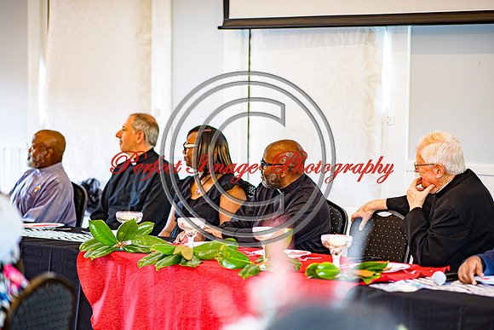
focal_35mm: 119
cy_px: 187
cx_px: 247
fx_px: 1637
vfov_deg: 11.5
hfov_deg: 17.2
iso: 100
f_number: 1.4
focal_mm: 105
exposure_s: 1/80
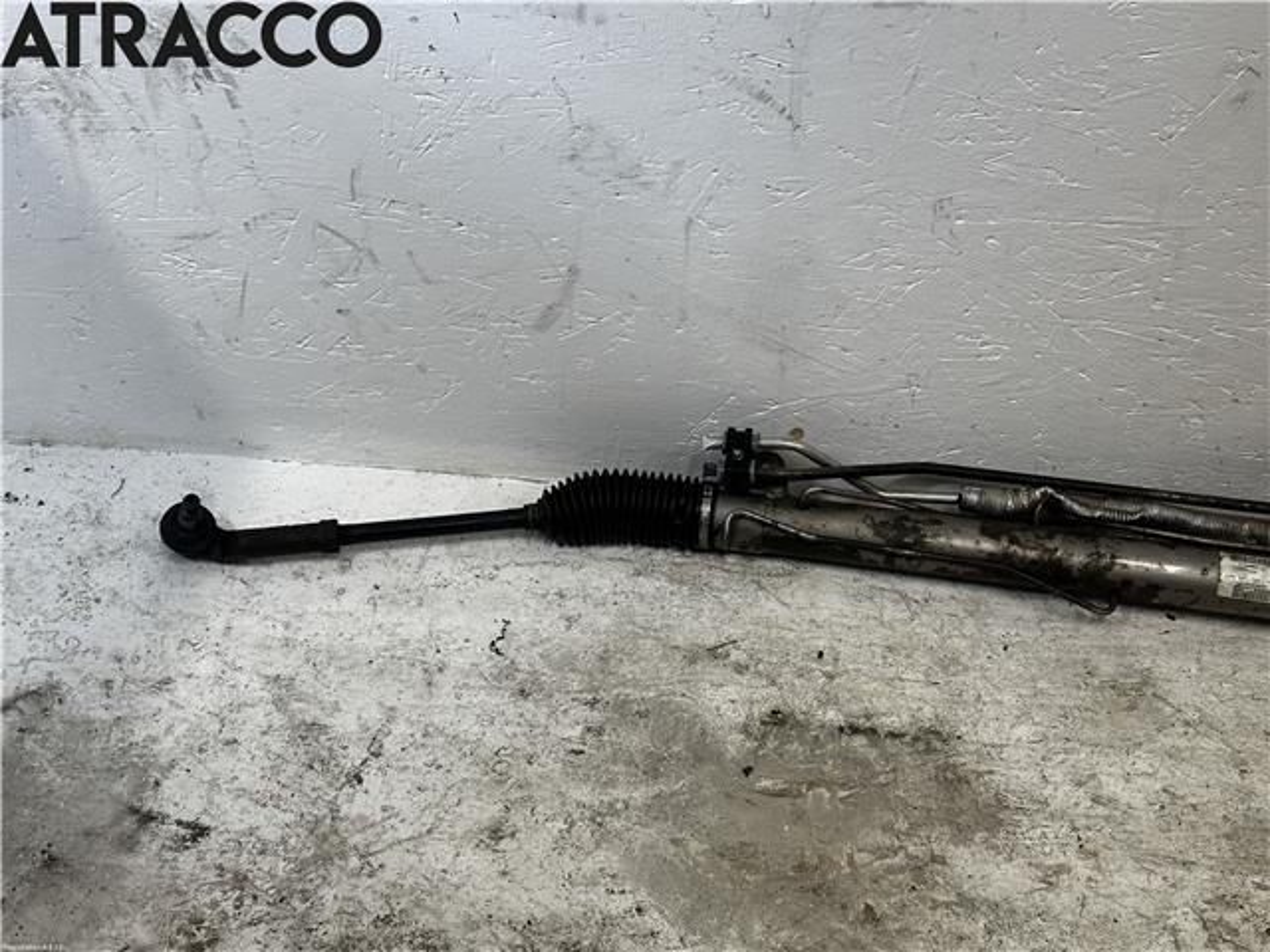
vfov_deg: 30.3
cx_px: 635
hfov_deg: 39.7
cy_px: 476
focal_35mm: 48
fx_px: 1761
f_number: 1.78
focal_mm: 6.86
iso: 80
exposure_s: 1/50
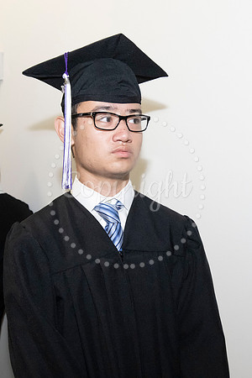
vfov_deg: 43.6
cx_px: 158
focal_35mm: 45
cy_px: 189
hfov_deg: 29.7
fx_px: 472
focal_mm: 30
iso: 6400
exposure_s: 1/200
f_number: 7.1
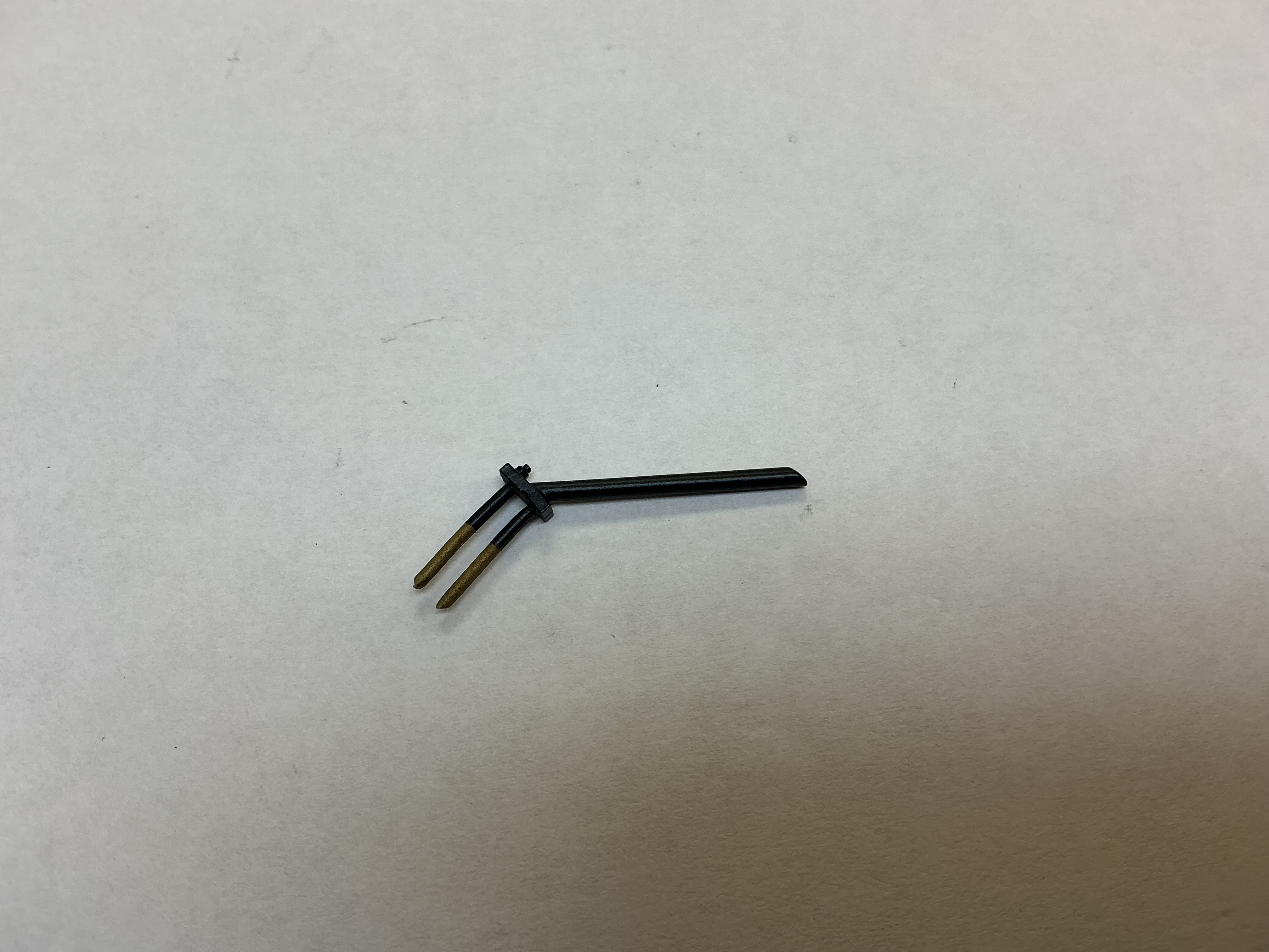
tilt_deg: -71.0
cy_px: 476
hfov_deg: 61.7
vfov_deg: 48.2
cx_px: 634
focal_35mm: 29
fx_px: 1063
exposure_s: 1/100
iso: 20
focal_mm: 3
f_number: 1.8
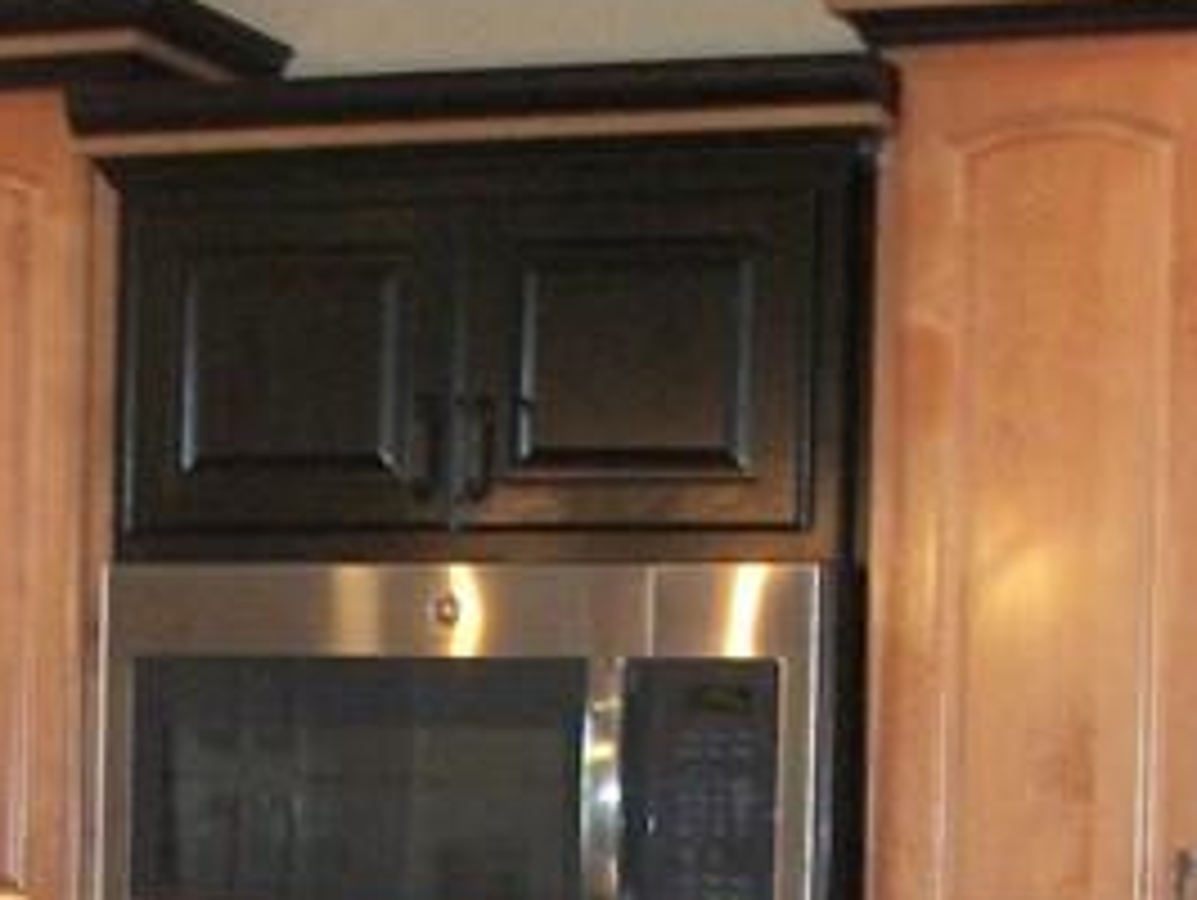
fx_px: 4257
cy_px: 1377
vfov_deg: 11.5
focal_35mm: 123
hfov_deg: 15.9
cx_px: 198
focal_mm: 5.7
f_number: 2.9
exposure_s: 1/30
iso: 250
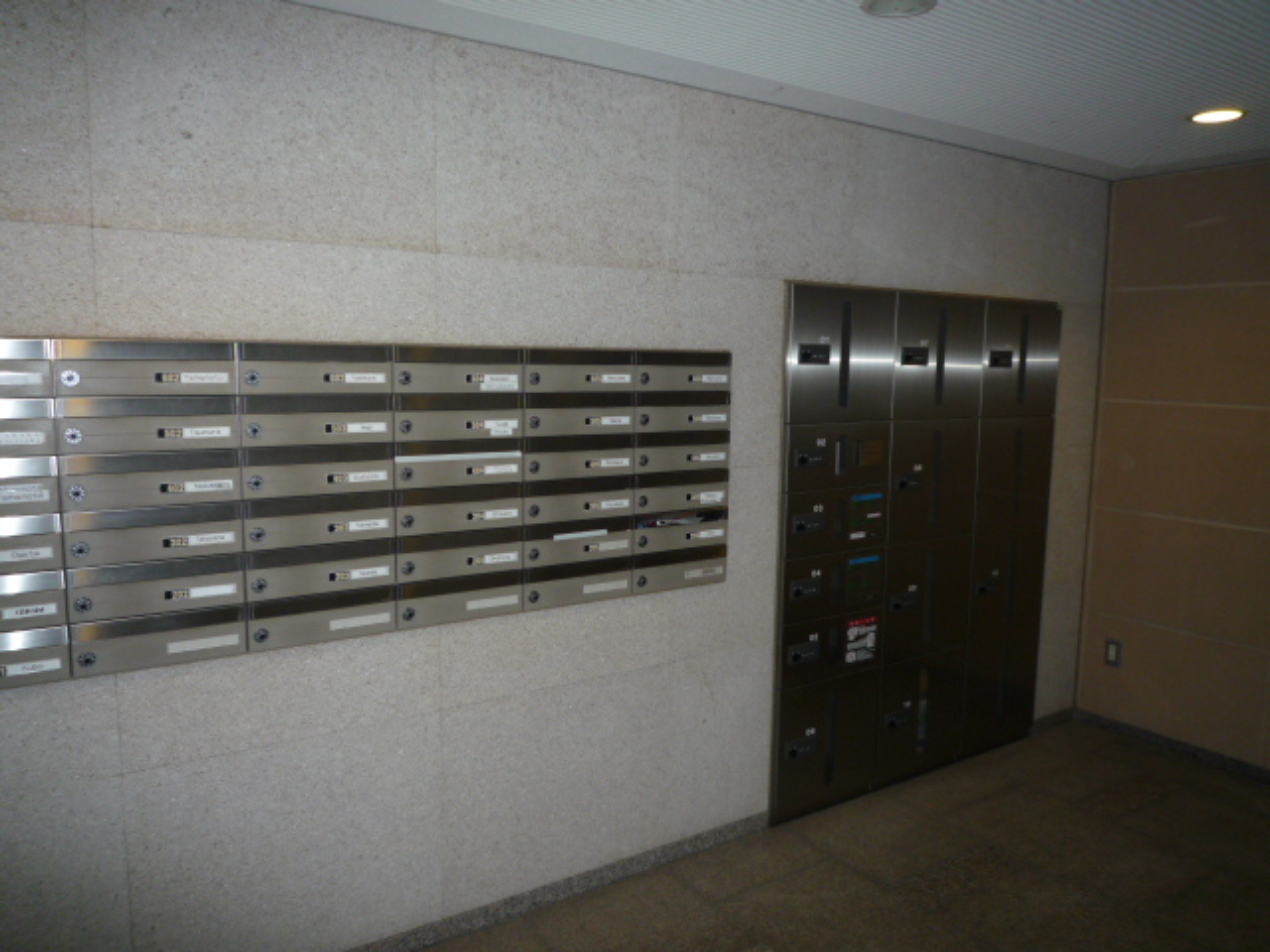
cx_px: 635
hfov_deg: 69.4
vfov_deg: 54.9
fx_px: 917
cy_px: 476
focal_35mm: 25
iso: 125
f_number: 2.8
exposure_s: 1/30
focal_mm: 4.4
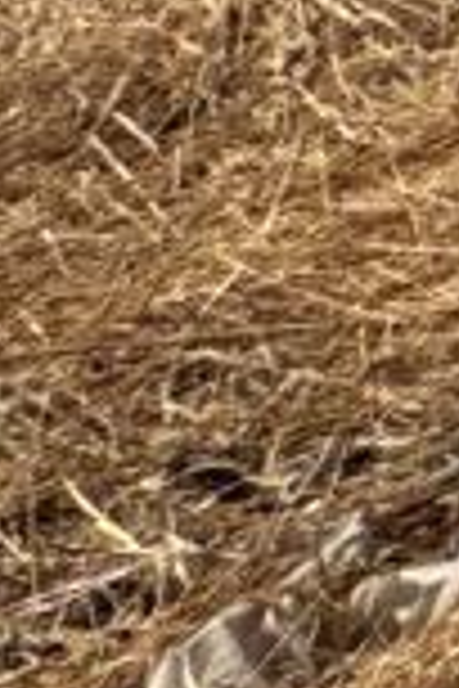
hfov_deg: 4.9
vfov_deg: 10.0
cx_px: 2938
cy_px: -1473
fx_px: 2735
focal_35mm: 143
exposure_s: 1/3106
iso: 50
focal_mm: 2.22
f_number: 2.2
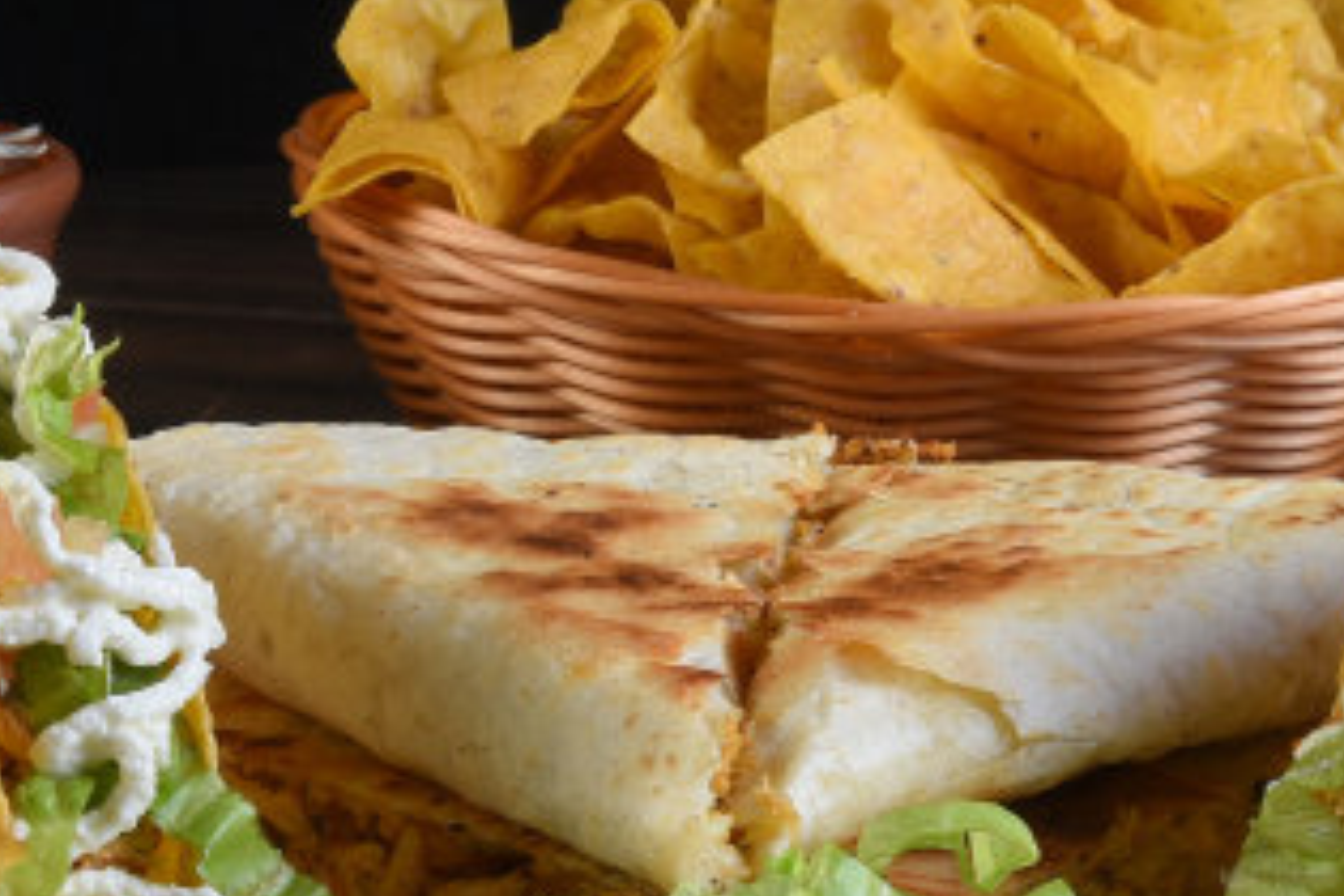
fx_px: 3621
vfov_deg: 14.1
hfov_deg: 21.0
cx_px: 798
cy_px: 457
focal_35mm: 97
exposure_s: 1/100
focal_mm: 50
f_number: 16
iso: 200
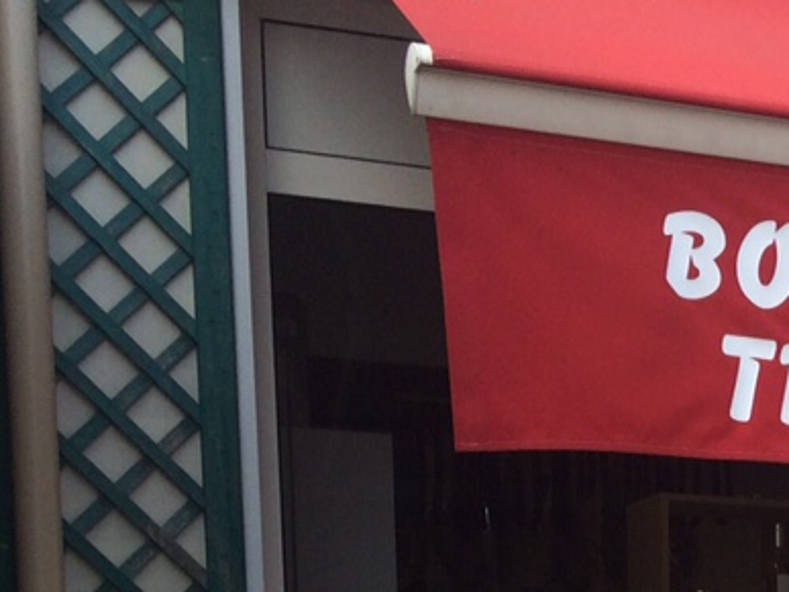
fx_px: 2187
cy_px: 976
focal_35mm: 96
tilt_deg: -4.2
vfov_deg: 14.1
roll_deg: -0.2
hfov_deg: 18.4
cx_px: 1150
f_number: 2.2
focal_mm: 4.15
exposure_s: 1/406
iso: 32
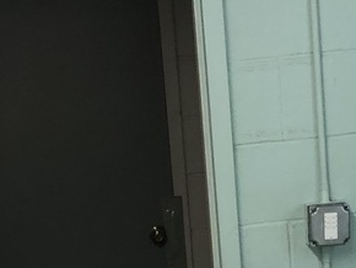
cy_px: 488
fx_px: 1431
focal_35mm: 139
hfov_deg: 14.2
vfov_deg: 10.1
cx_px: 171
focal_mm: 4
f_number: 1.8
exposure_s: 1/40
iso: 25
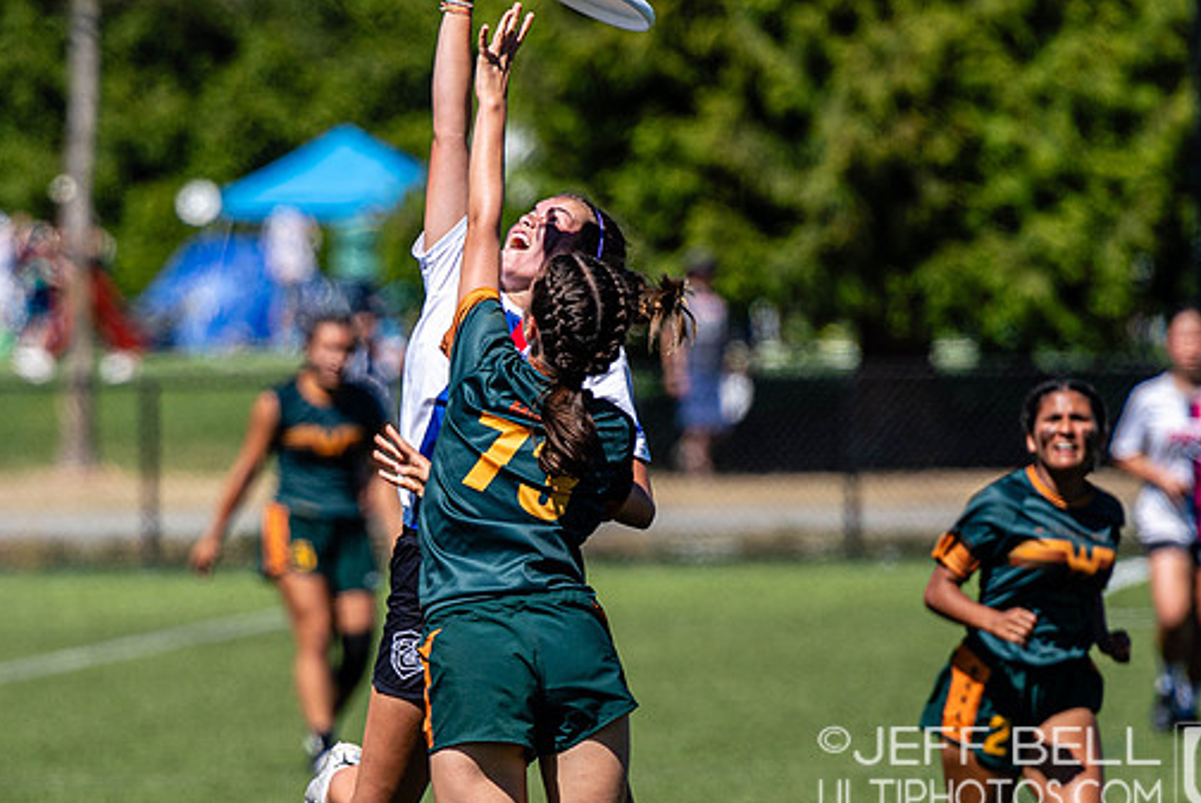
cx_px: 435
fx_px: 17229
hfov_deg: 4.0
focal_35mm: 516
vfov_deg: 2.7
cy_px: 487
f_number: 3.2
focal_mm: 200
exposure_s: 1/2000
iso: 100
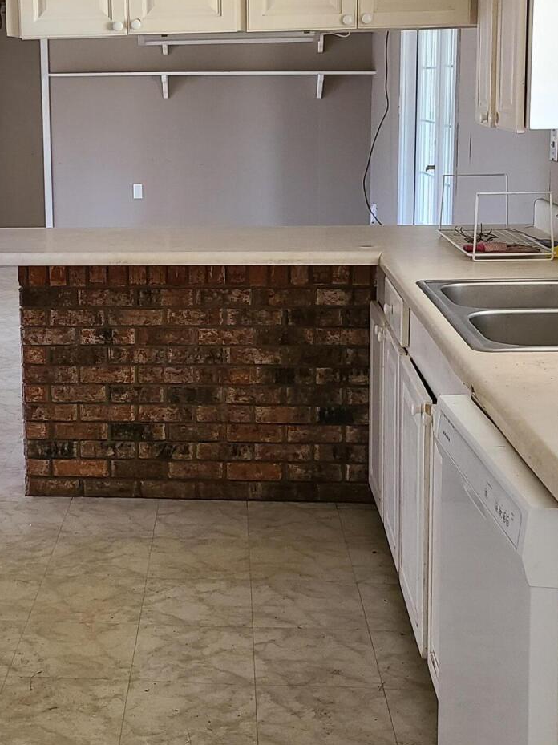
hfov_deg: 25.7
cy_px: 273
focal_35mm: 56
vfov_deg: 34.2
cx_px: 119
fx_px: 1204
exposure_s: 1/50
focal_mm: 5.4
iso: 400
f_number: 1.8
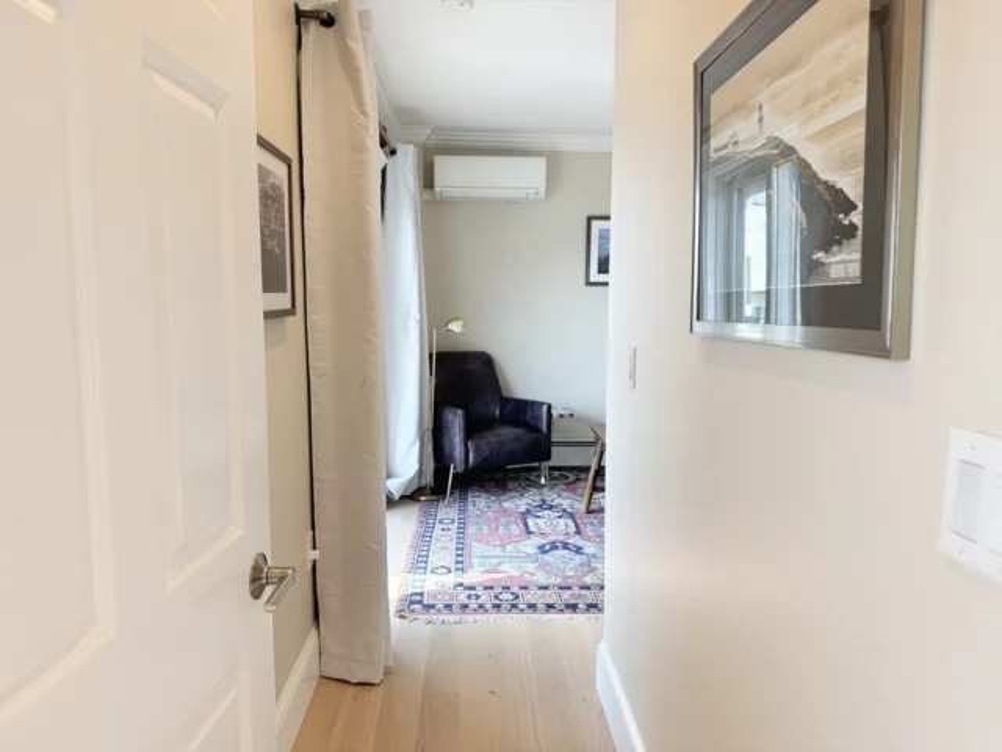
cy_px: 376
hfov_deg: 71.6
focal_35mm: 24
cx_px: 501
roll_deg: -0.2
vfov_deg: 56.8
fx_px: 695
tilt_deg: -5.1
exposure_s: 1/275
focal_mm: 6.76
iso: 100
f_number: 1.78
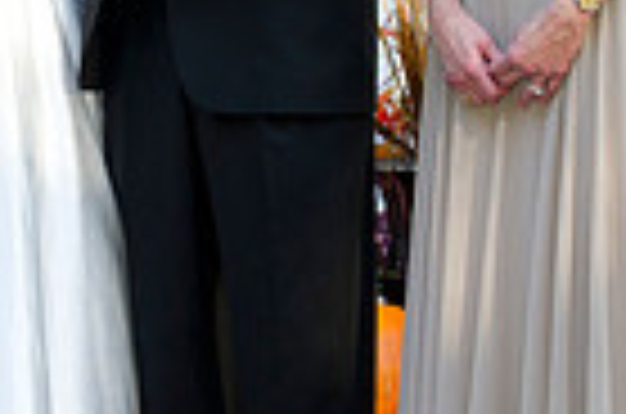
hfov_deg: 14.4
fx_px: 2464
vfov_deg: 9.5
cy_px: -9
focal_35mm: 142
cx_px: 86
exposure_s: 1/200
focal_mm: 34
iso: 500
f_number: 5.6
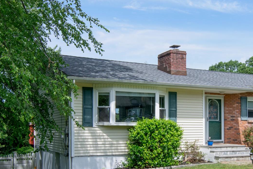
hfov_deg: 39.1
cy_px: 115
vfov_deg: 26.8
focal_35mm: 50
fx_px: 351
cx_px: 172
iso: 400
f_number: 14
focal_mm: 17
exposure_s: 1/320
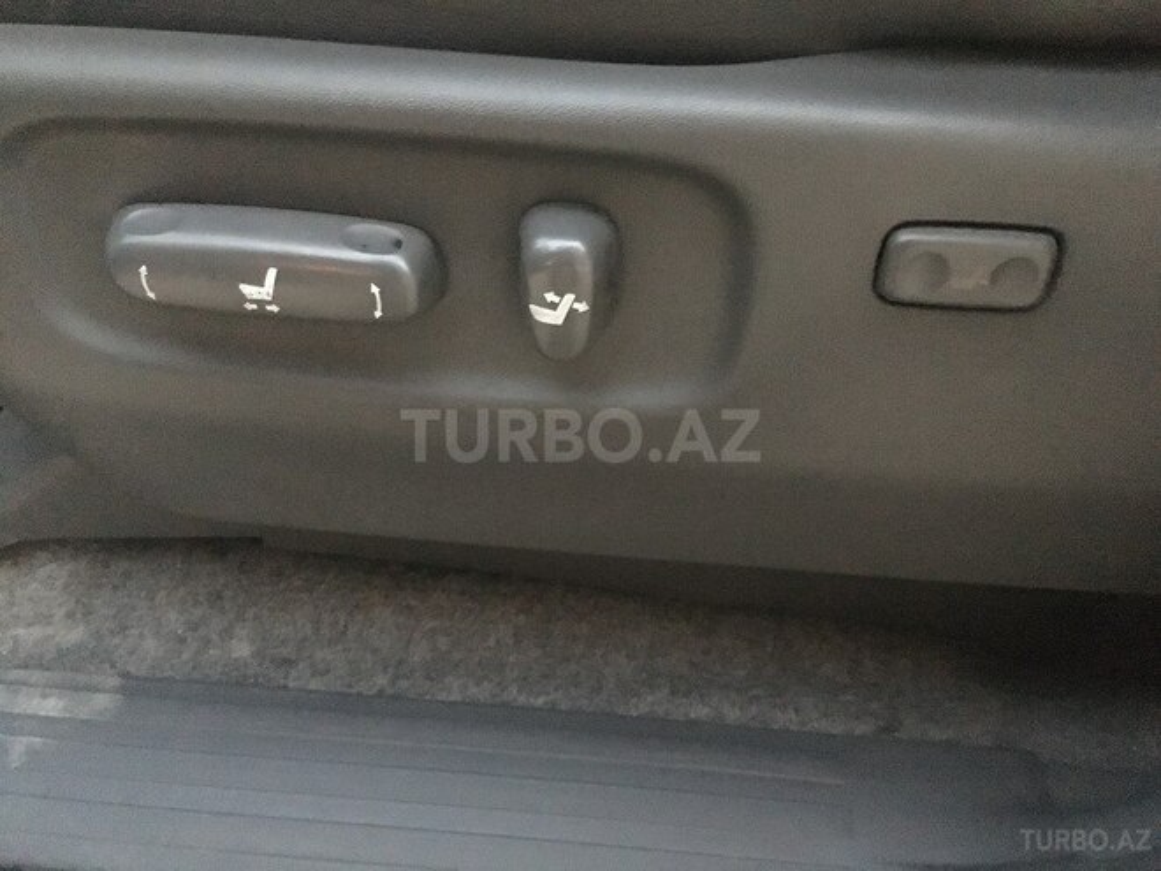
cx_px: 580
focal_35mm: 29
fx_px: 973
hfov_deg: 61.7
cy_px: 436
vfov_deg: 48.2
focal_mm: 4.15
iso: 1600
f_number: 2.2
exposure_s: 1/17
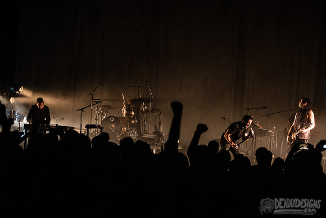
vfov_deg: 14.7
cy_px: 101
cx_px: 185
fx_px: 846
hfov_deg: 21.8
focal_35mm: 93
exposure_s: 1/320
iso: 3200
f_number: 3.5
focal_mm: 80
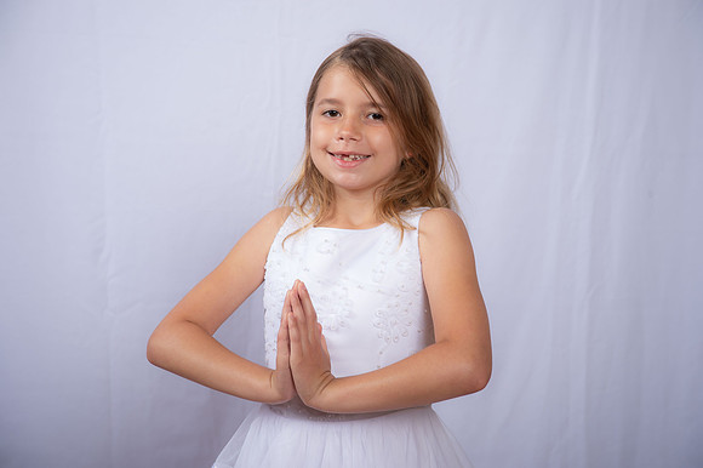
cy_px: 234
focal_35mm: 78
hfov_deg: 26.0
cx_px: 352
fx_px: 1522
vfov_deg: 17.5
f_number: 7.1
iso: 250
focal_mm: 78
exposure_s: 1/160
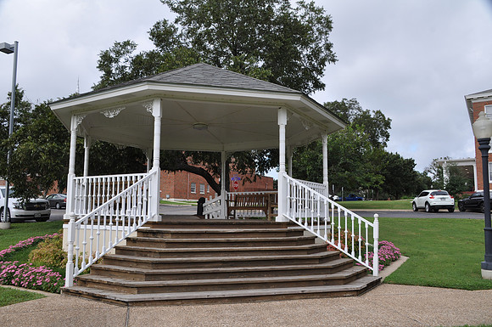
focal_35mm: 30
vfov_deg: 43.5
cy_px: 164
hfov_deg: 62.0
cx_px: 246
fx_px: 409
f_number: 10
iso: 200
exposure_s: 1/100
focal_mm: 20
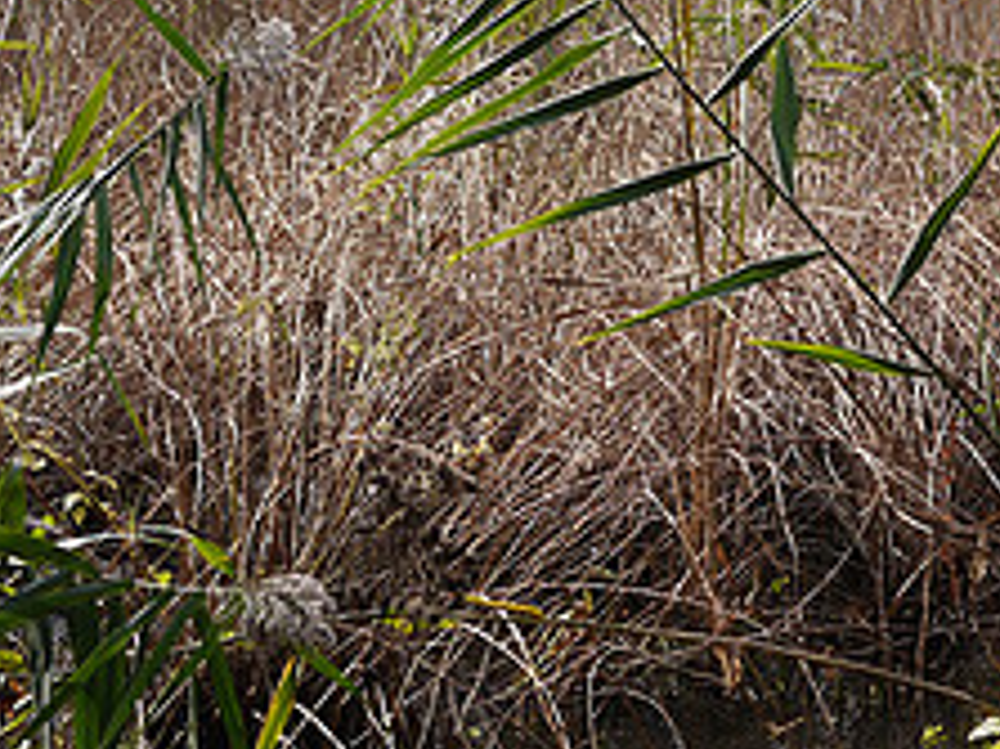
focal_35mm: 104
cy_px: -204
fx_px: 3003
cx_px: 529
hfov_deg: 18.9
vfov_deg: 13.7
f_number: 5
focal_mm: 20
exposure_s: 1/250
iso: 100
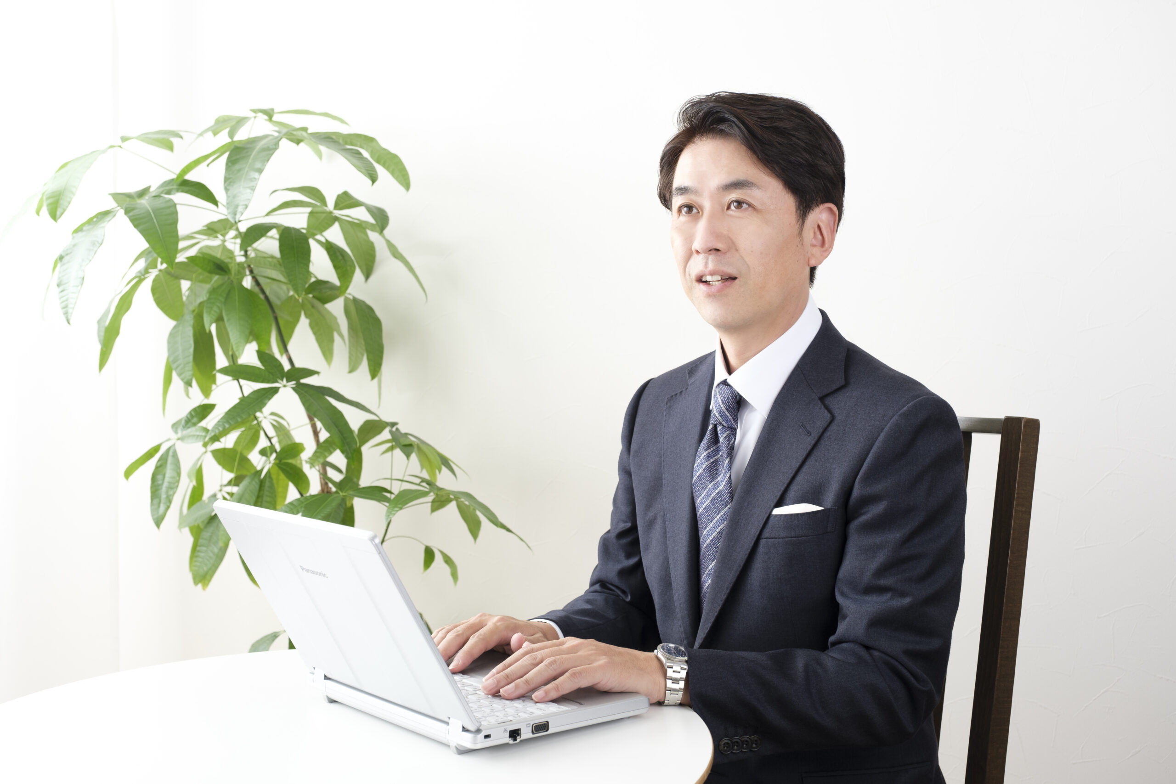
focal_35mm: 44
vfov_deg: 30.5
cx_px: 588
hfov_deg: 44.5
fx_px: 1437
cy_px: 392
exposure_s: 1/160
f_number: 4.5
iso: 160
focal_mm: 29.2
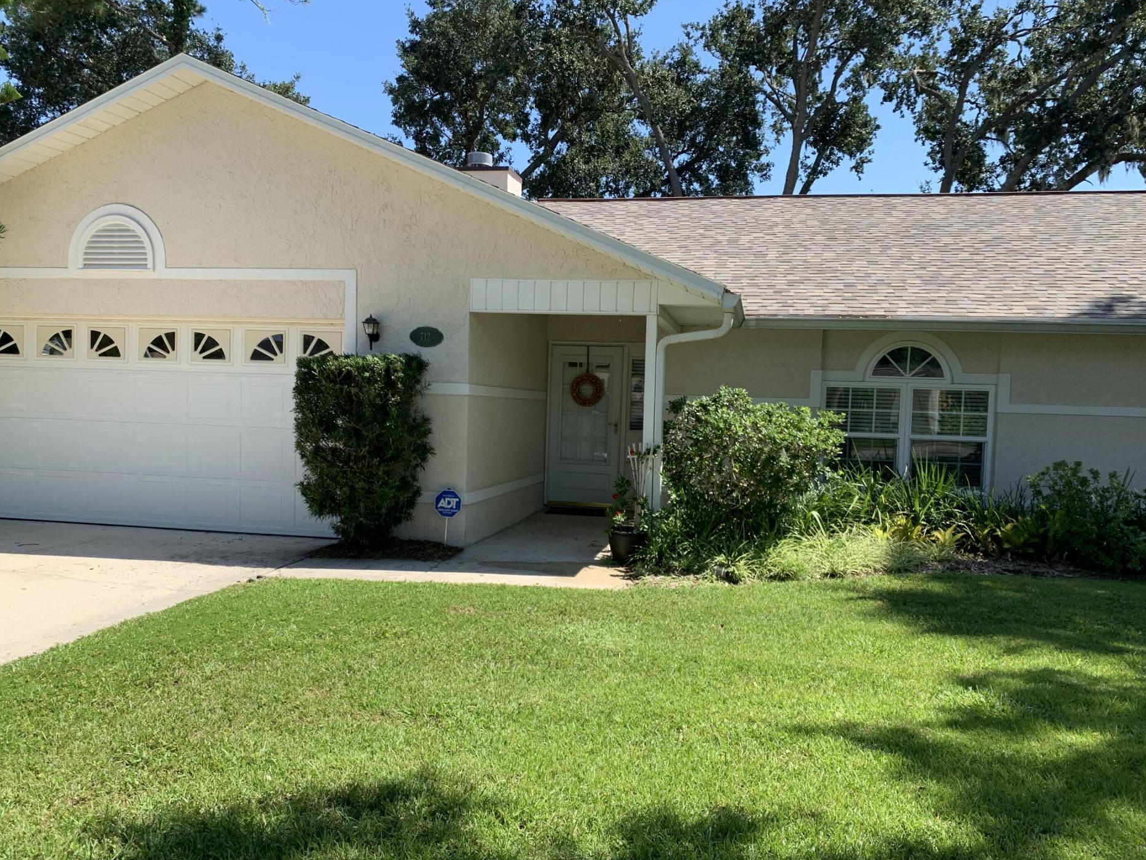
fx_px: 927
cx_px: 582
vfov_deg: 49.7
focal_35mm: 28
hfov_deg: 63.4
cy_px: 460
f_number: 1.8
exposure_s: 1/1054
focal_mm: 4.25
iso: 25
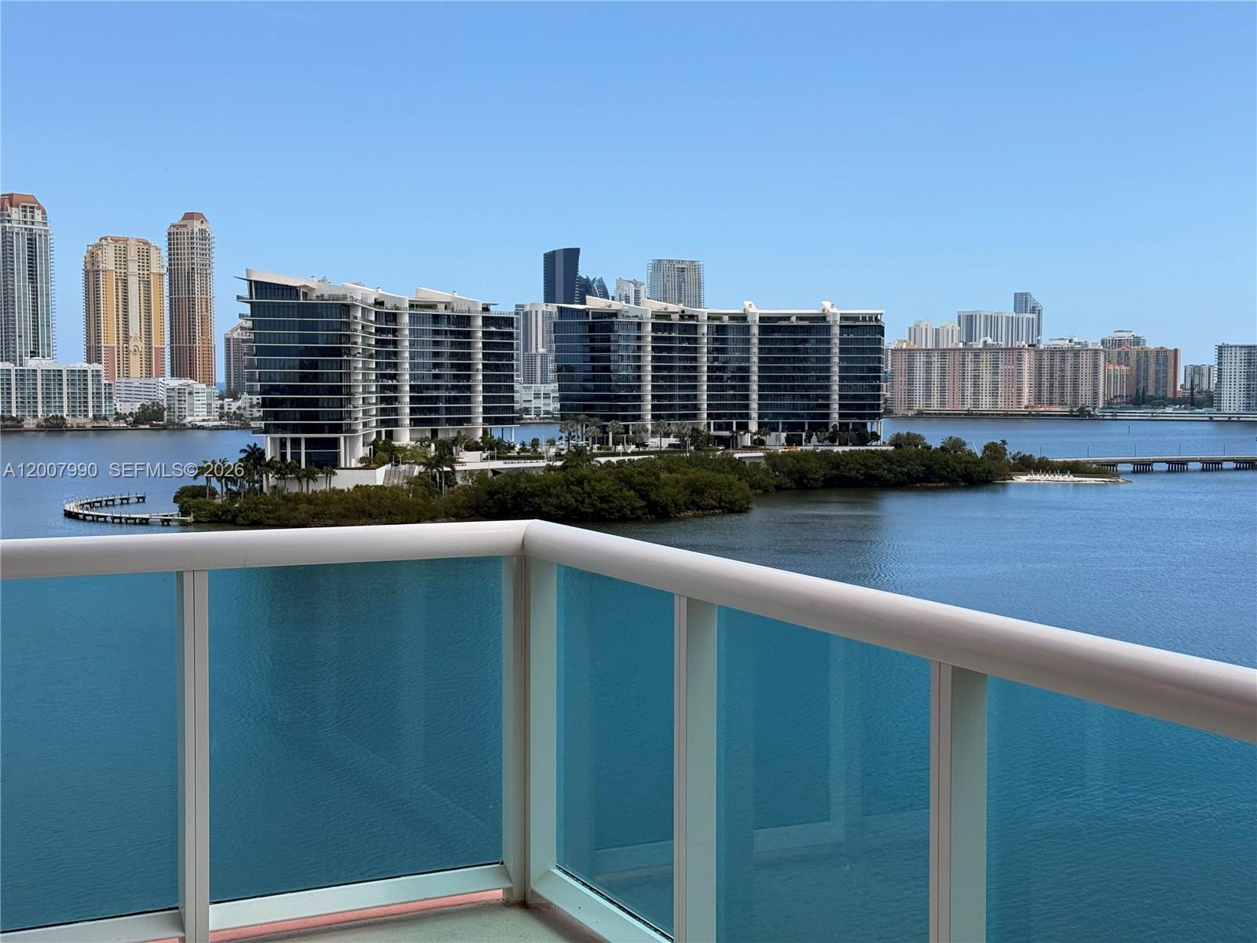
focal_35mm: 48
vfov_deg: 30.3
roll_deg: -0.1
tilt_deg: -2.1
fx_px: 1743
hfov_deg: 39.7
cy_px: 472
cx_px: 628
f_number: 1.78
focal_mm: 6.76
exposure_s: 1/4098
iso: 64
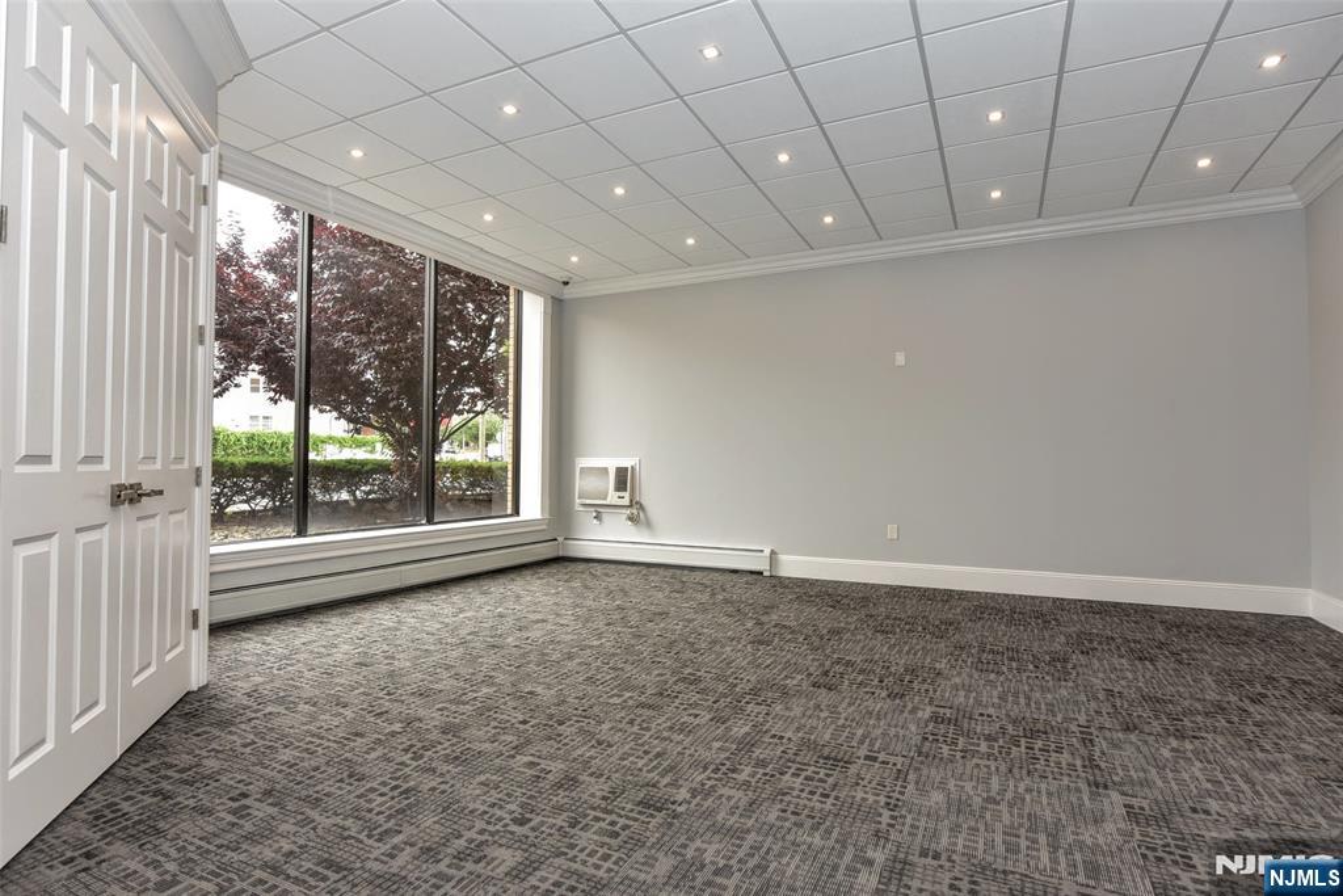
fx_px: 672
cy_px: 448
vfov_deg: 67.4
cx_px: 672
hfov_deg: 90.0
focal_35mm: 18
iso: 800
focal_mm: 18
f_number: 5.6
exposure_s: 1/125
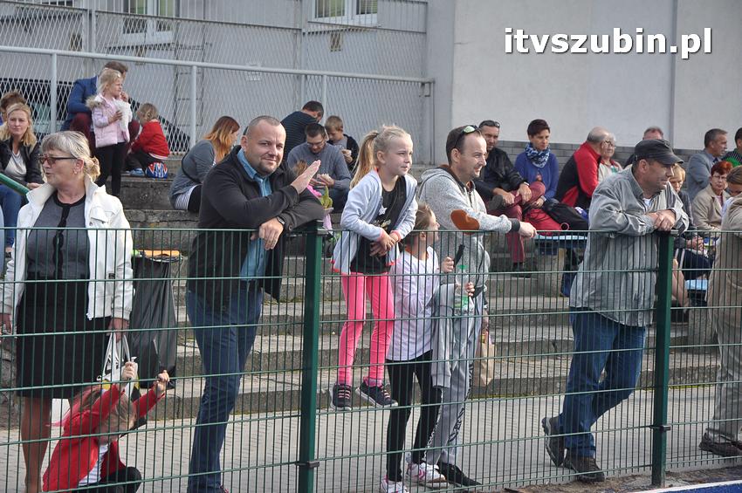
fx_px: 2162
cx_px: 371
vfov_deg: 13.0
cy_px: 246
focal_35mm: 105
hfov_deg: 19.5
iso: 640
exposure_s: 1/640
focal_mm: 70
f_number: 6.3
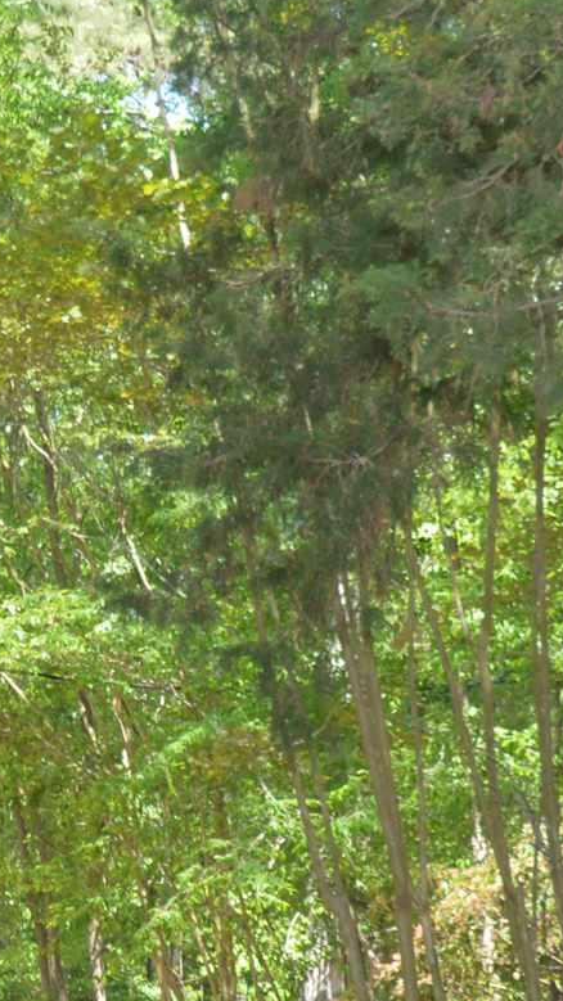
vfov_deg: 16.2
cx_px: -165
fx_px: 3453
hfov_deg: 9.2
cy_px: 956
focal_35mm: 130
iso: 200
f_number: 4.5
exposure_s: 1/125
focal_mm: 21
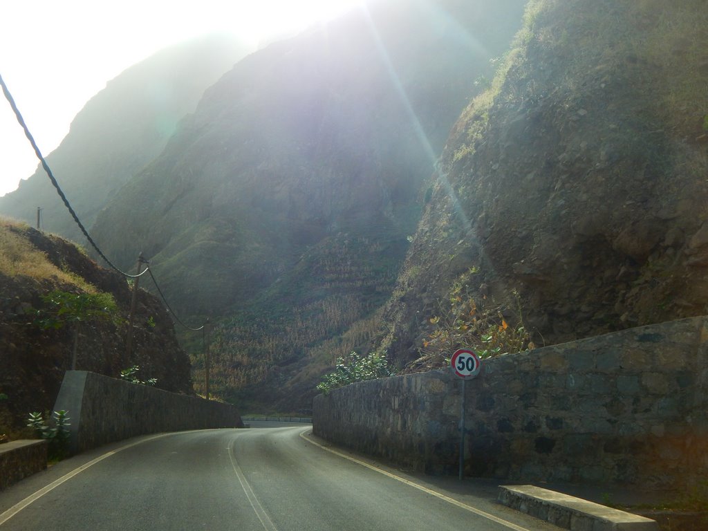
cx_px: 354
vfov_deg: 33.6
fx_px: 879
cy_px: 266
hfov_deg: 43.9
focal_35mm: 43
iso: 125
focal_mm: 7.7
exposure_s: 1/800
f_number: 3.6
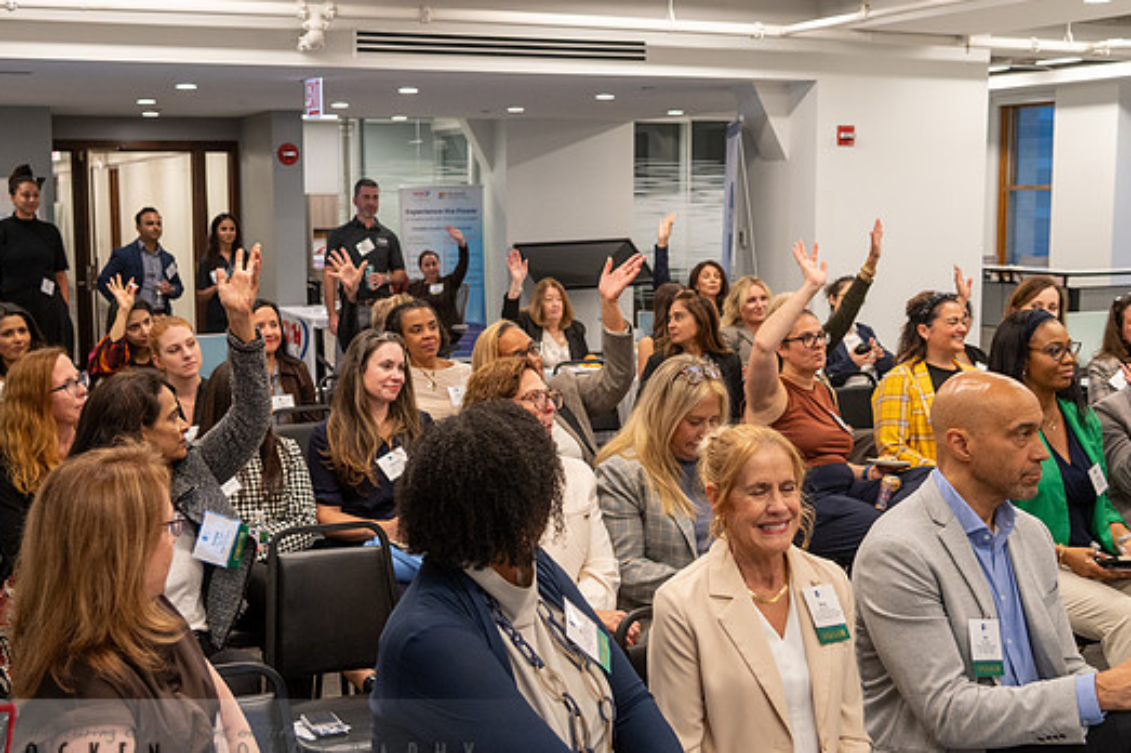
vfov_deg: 30.5
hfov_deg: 44.5
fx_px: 1381
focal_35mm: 44
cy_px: 386
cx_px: 517
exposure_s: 1/160
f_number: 4
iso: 1600
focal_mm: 35
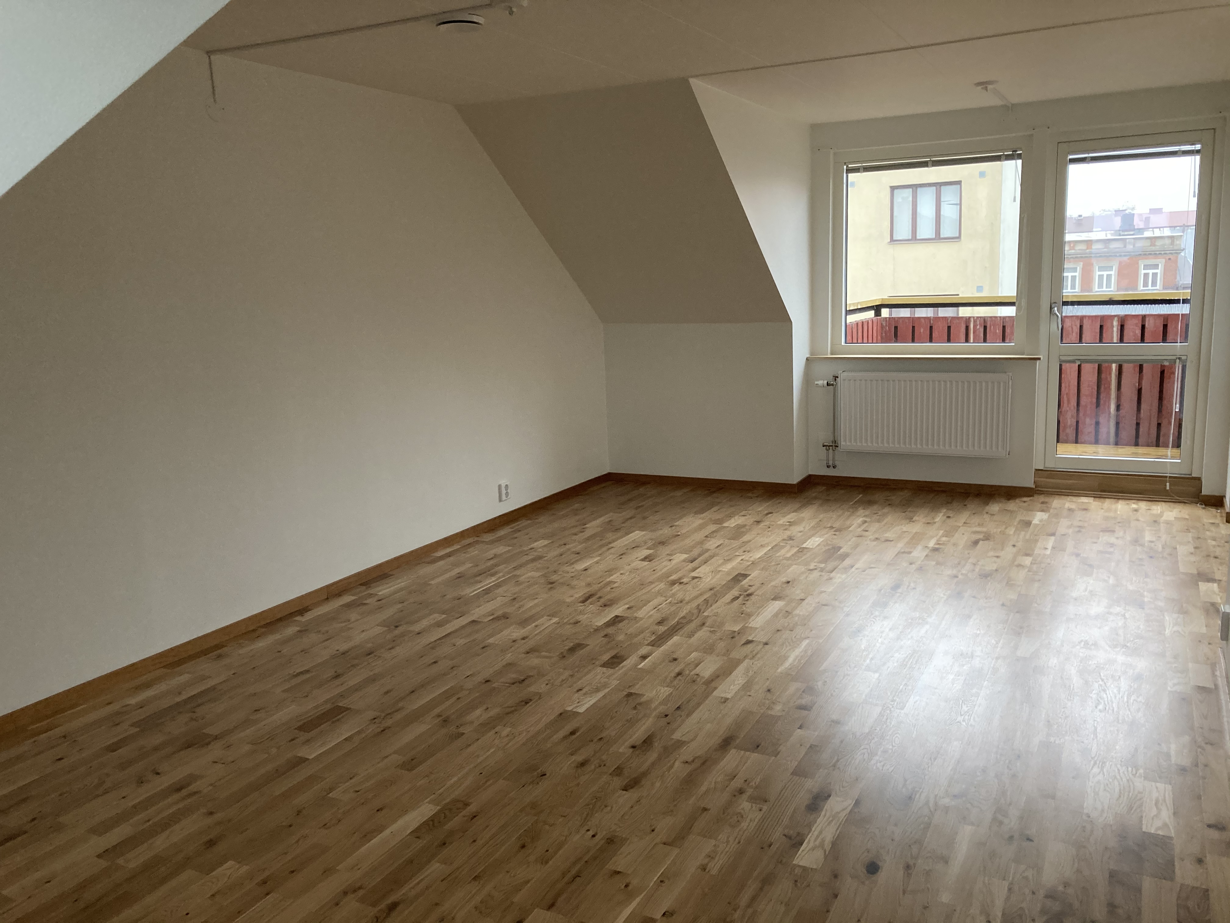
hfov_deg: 63.4
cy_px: 462
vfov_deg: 49.7
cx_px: 615
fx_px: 995
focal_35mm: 28
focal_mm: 3.99
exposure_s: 1/60
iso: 200
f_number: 1.8
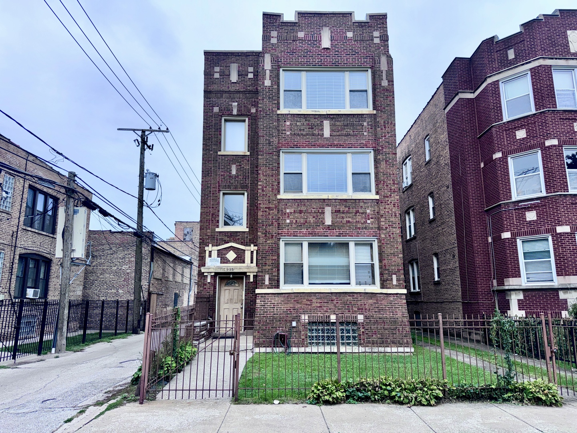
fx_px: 400
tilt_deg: +10.7
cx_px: 288
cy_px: 216
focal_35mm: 24
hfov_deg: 71.6
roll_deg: +0.0
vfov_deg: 56.8
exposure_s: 1/2710
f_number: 1.78
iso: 64
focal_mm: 6.76
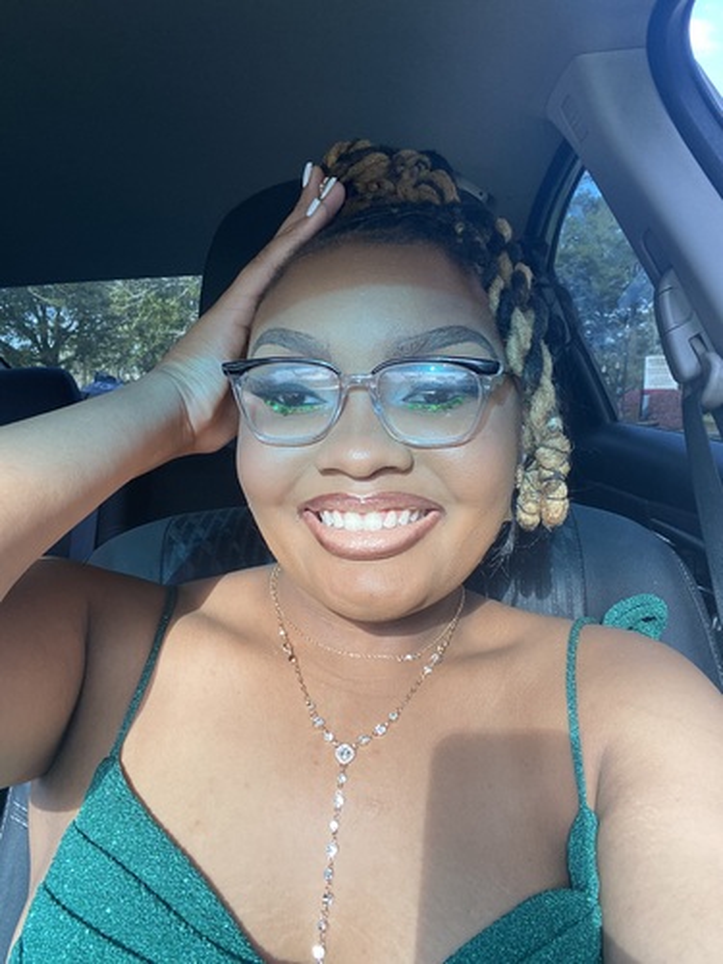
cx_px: 362
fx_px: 835
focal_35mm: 30
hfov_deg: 46.8
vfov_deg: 60.0
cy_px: 482
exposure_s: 1/122
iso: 40
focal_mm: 2.71
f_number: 2.2
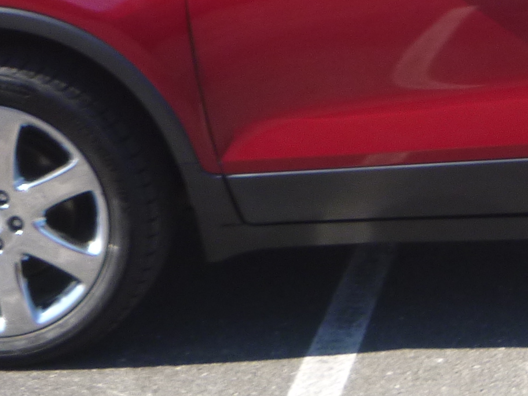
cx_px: 626
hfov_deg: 18.6
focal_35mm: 100
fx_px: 1525
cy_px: 15
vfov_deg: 14.6
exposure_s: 1/200
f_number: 3.9
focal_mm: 4.5
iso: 100
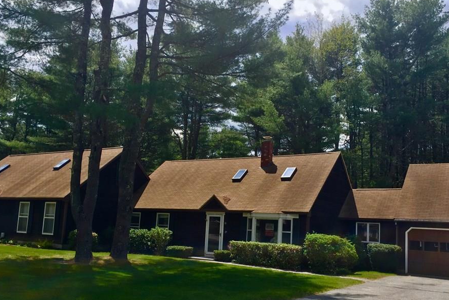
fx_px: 436
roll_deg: -4.3
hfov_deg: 54.4
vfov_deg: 37.6
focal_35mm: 35
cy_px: 189
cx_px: 231
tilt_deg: +6.6
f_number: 2.2
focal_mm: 4.15
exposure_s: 1/1522
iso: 32
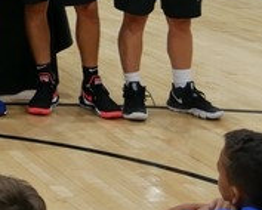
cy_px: -117
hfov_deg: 13.2
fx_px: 1040
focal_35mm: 134
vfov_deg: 11.0
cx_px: -178
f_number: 3.8
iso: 800
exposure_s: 1/60
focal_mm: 19
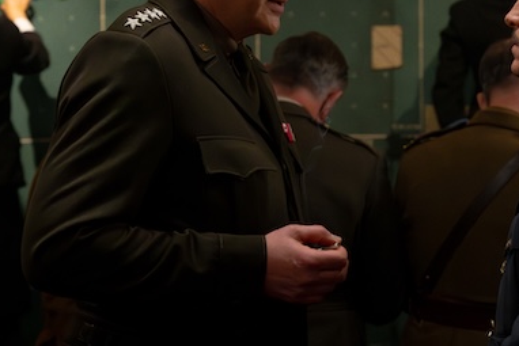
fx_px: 2091
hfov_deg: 14.1
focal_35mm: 145
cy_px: 100
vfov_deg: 9.5
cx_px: 365
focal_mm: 66
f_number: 5
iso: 6400
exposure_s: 1/160
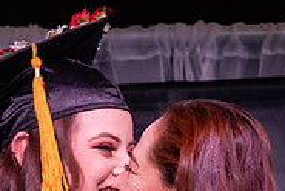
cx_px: 118
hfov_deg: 7.0
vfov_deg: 4.6
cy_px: 312
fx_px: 2339
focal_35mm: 295
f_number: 5.6
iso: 1000
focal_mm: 70
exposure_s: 1/160
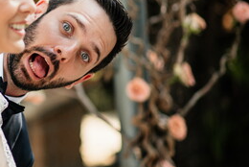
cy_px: 40
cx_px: 5
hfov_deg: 10.6
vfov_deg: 7.1
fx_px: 1336
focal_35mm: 193
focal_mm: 85
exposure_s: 1/1600
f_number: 2
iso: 320
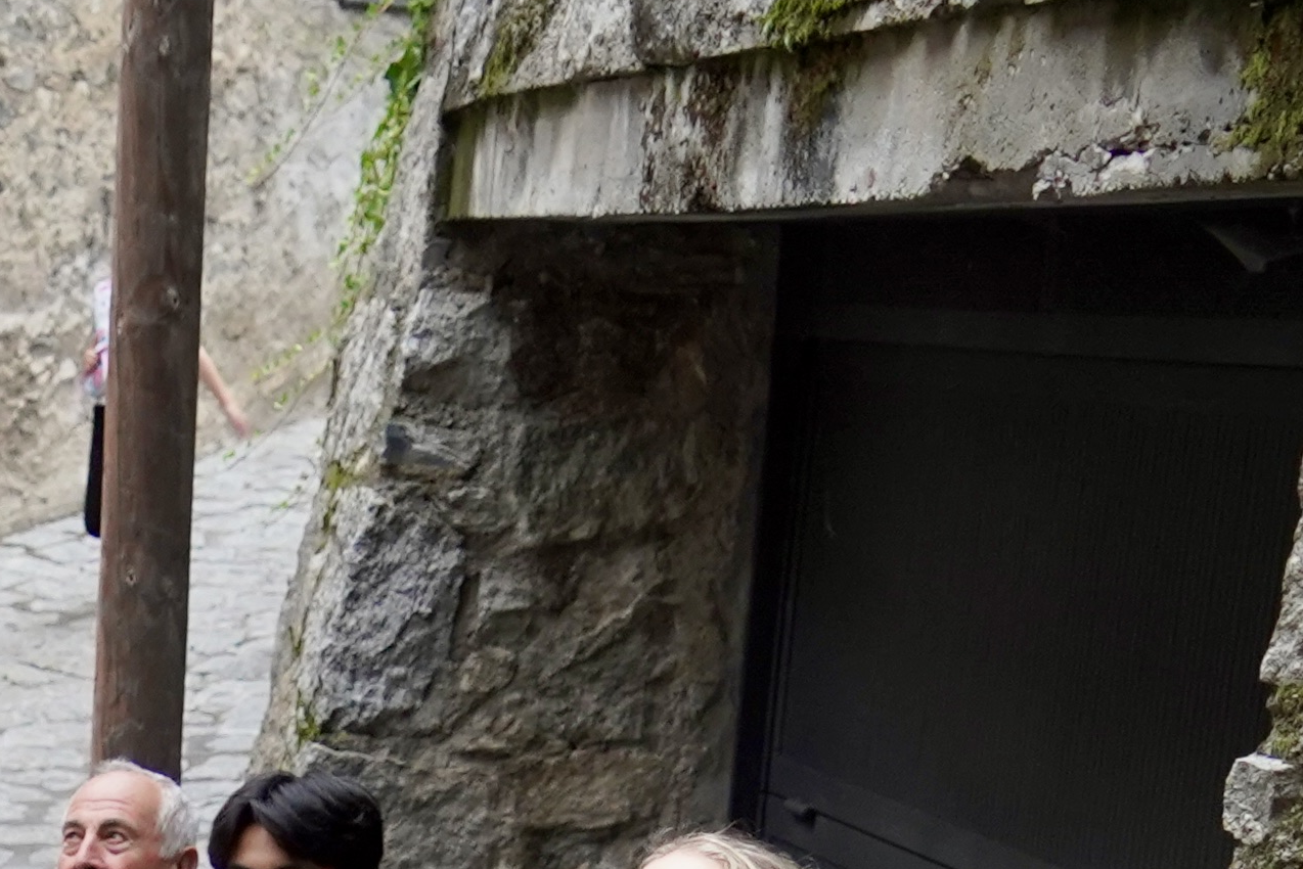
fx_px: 4091
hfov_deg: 16.7
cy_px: 1960
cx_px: -571
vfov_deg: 10.7
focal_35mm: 113
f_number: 4
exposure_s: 1/160
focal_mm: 24
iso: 1250
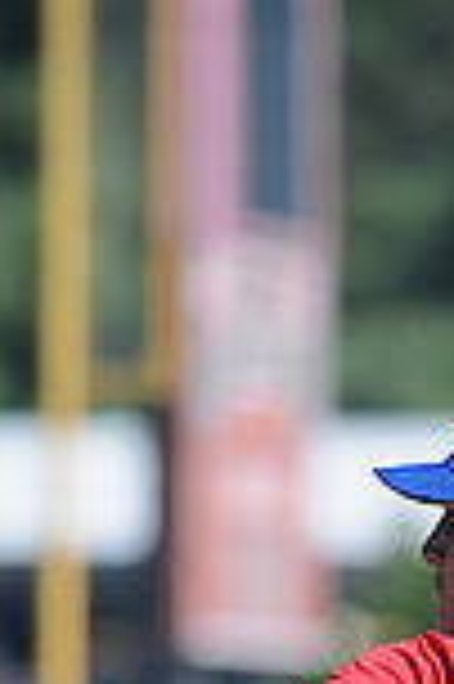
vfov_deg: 1.6
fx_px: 25234
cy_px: 927
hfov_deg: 1.0
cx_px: 452
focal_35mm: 1331
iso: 200
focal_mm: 300
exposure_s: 1/1600
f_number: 4
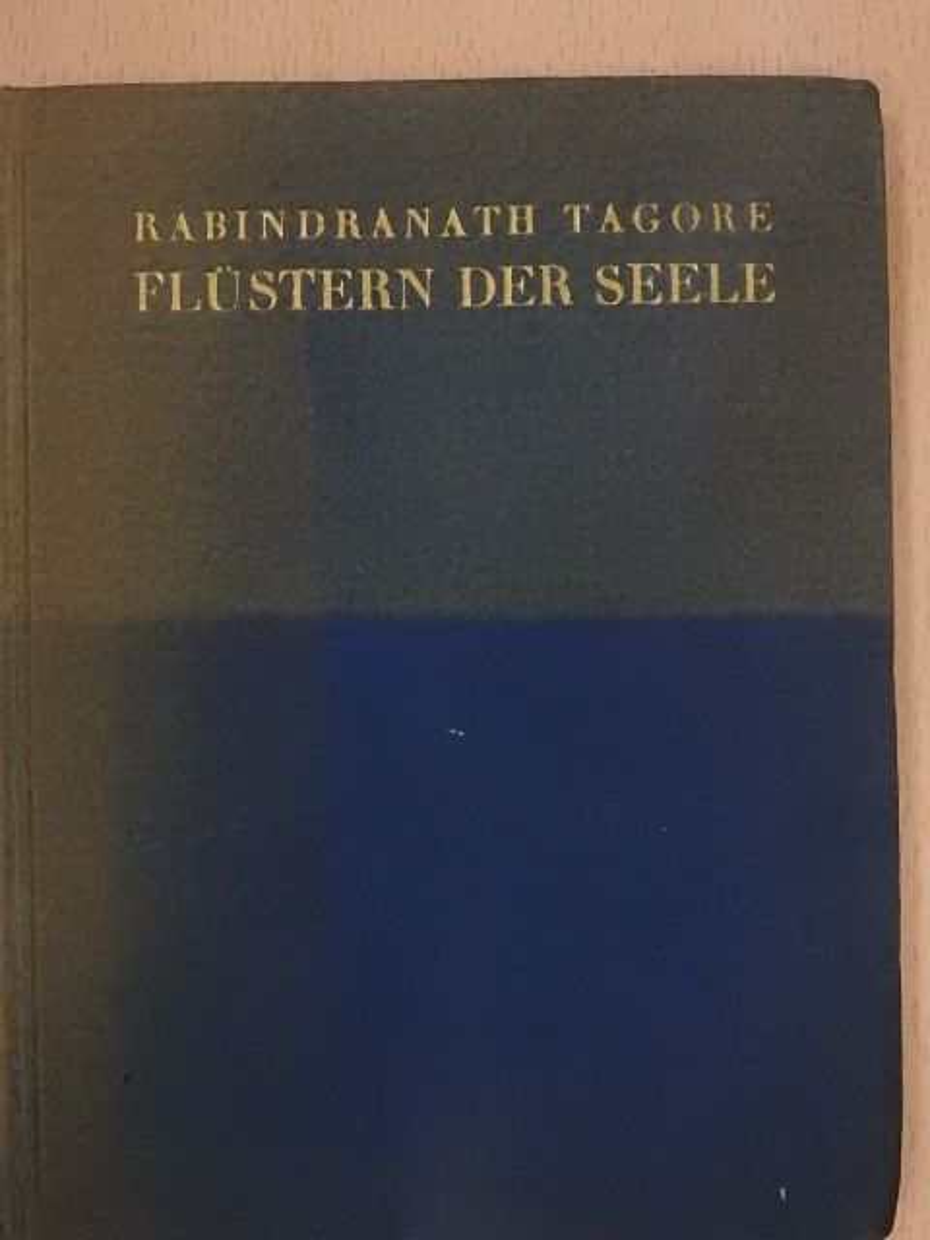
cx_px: 465
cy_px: 620
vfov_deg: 34.9
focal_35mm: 55
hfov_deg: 26.6
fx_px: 1970
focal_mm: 9.9
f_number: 4
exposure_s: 1/80
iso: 1600
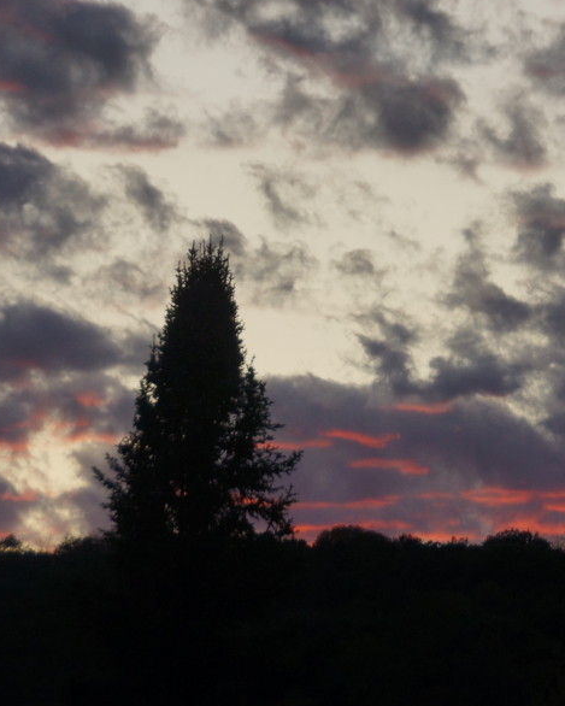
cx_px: 396
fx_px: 5517
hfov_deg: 5.9
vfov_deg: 7.3
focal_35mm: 264
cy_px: 316
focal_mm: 110
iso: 400
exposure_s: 1/200
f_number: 5.6
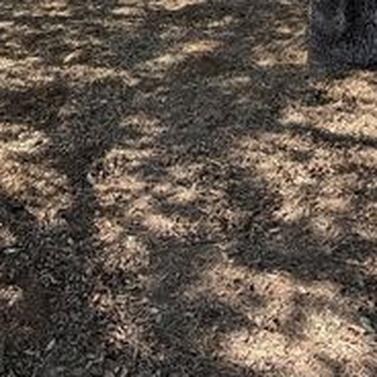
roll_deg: -4.4
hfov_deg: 38.3
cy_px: -8
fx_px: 530
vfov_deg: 35.1
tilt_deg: -14.9
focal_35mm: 43
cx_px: 102
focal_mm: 2.22
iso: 40
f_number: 2.2
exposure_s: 1/502
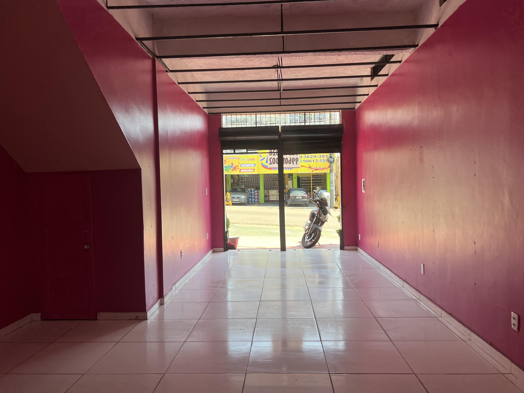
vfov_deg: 53.1
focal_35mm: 26
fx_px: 394
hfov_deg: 67.3
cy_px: 196
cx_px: 262
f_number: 1.5
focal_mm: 5.7
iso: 40
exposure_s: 1/261
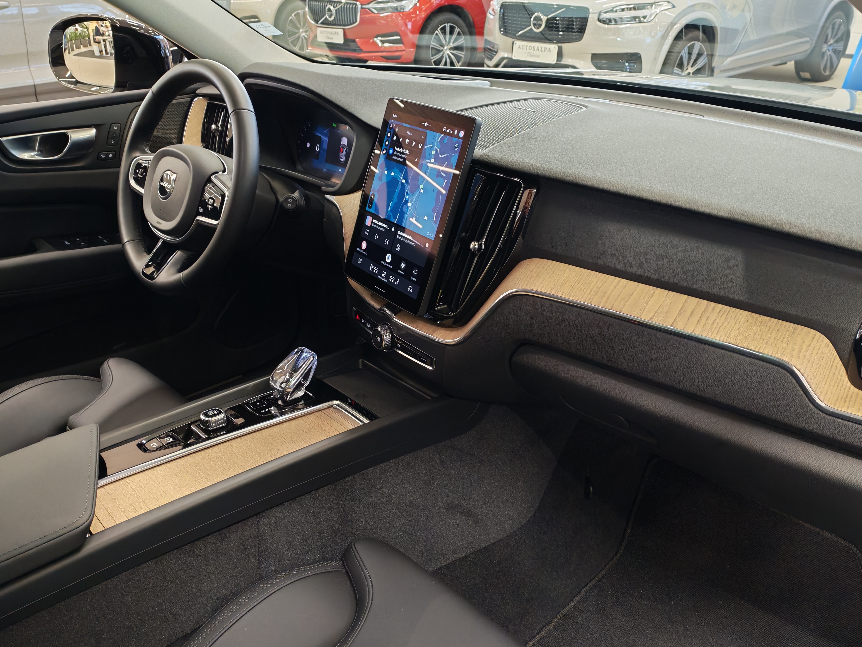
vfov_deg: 44.2
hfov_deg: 56.8
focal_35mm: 32
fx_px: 797
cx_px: 431
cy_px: 324
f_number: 1.9
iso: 800
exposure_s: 1/50
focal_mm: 6.12
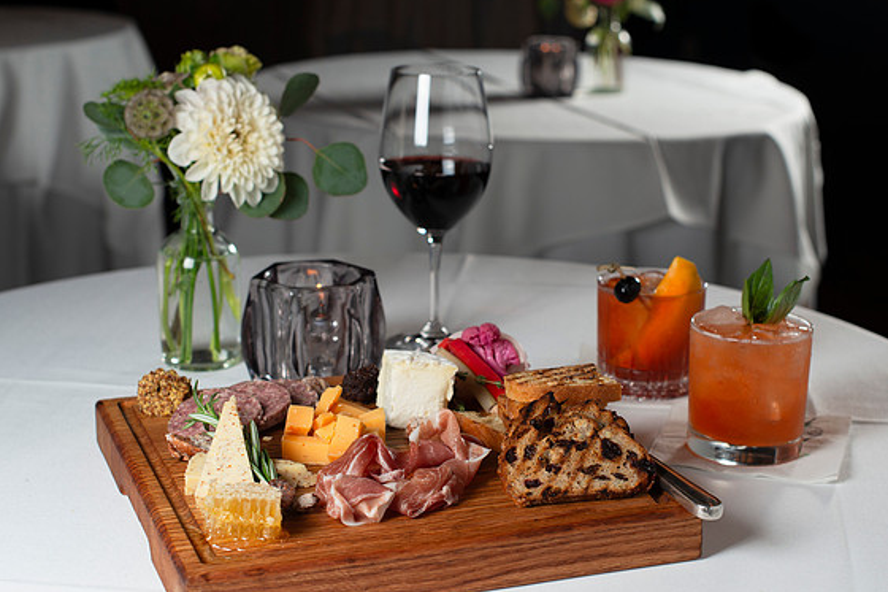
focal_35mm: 67
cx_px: 454
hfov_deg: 30.1
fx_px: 1652
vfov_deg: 20.3
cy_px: 317
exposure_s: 1/200
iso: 200
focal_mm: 50
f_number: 5
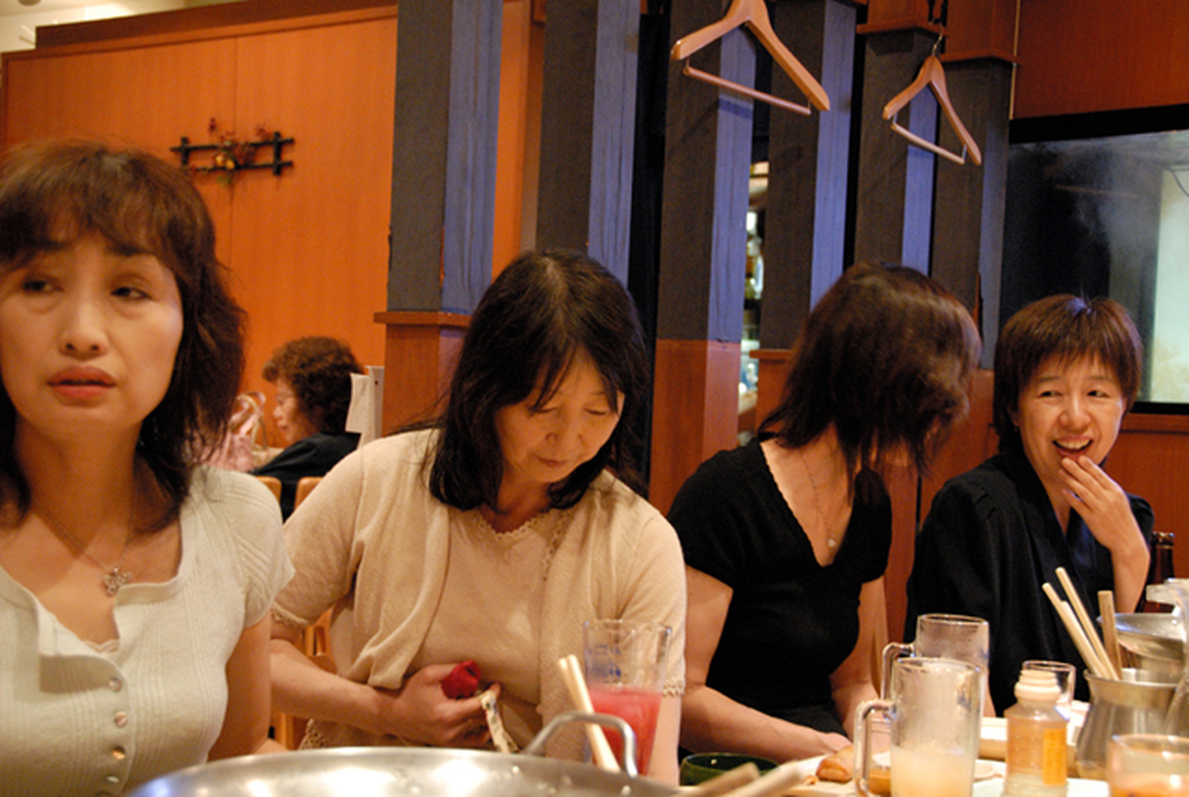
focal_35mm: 54
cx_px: 594
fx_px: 1786
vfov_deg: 25.2
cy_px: 398
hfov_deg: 36.8
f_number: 4.2
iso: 1600
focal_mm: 36
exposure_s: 1/20
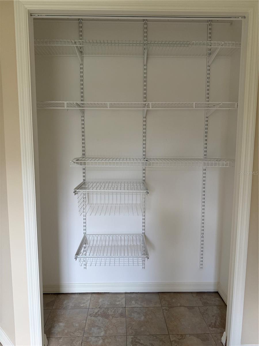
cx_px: 130
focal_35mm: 24
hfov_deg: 56.8
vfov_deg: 71.6
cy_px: 173
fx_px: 239
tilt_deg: -6.8
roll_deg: -0.1
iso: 200
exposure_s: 1/80
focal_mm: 6.76
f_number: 1.78
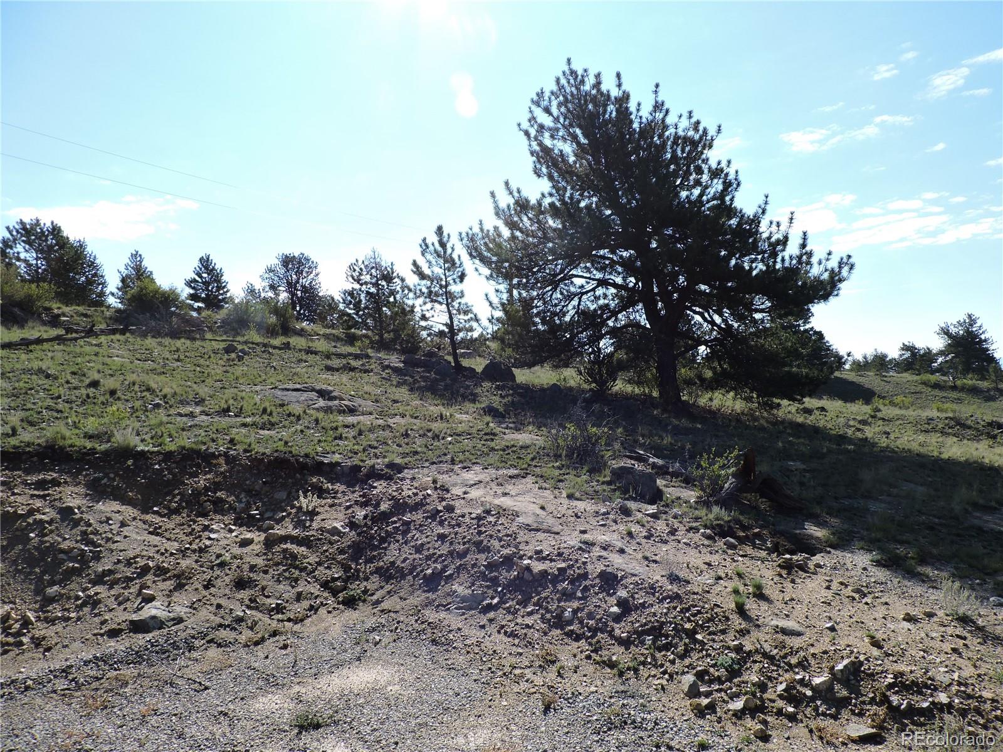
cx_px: 502
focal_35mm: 24
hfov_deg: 71.6
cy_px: 376
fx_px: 695
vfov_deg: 56.8
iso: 100
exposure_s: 1/1250
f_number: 3
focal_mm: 4.3
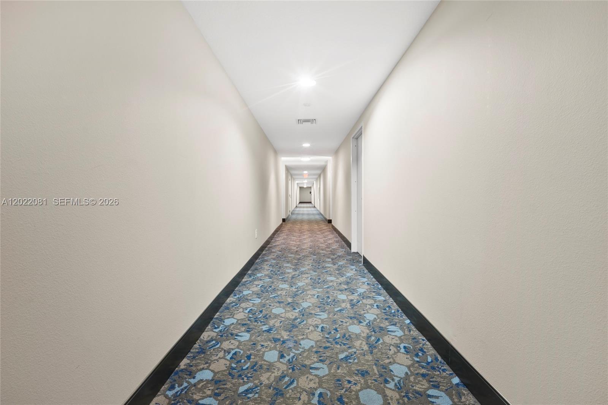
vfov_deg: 77.3
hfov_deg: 100.4
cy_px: 202
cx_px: 304
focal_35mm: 15
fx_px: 253
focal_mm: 10
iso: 160
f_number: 9
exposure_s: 10
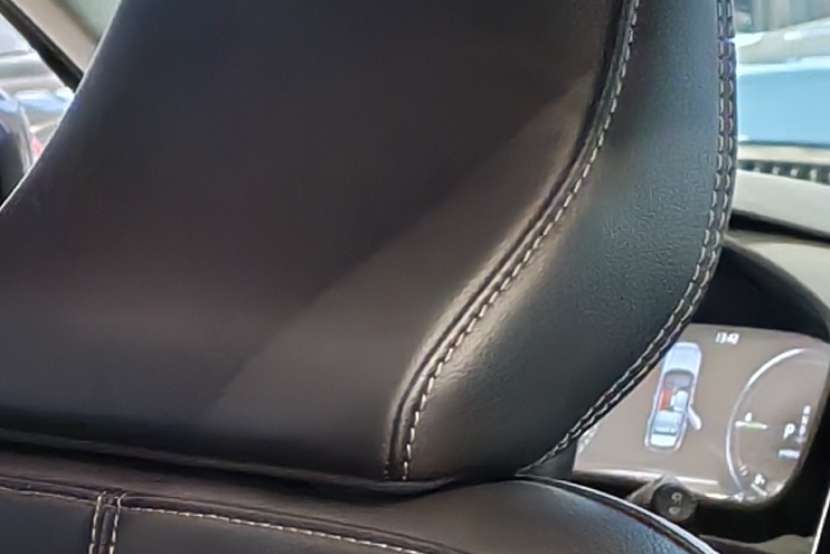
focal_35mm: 178
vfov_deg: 7.5
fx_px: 4104
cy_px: 957
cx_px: -345
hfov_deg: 11.2
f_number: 1.9
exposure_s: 1/100
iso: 1278
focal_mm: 6.12
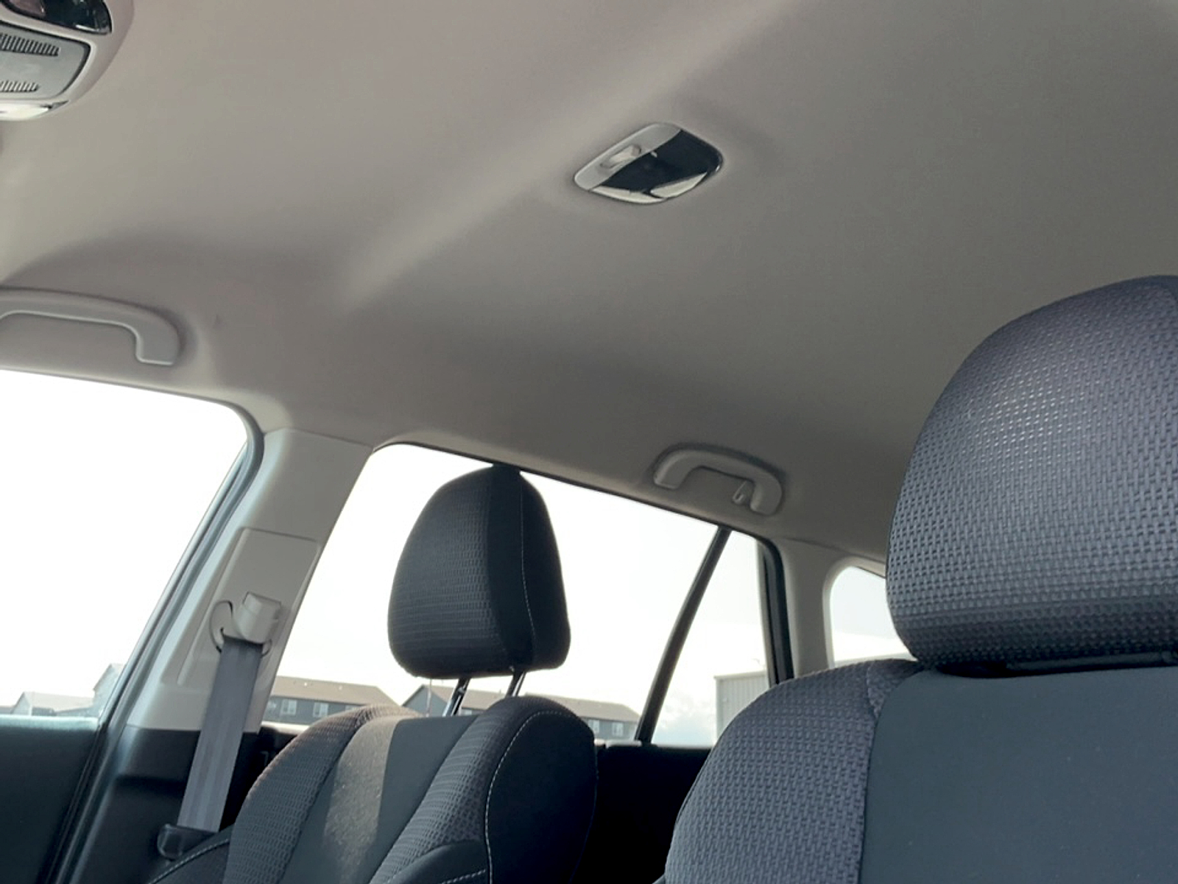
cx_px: 589
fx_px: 1021
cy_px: 442
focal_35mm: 30
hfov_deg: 60.0
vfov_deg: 46.8
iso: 32
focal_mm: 3
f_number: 1.8
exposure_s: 1/132
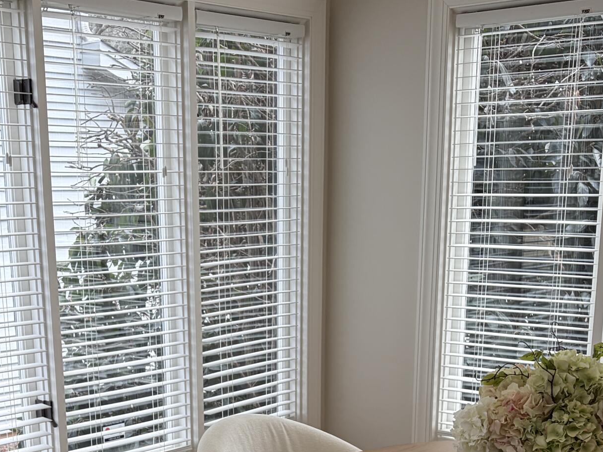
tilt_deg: -16.1
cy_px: 508
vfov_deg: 21.6
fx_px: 1115
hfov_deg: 30.2
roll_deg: +0.7
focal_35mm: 64
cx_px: 244
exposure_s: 1/286
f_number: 1.6
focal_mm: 5.96
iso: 40
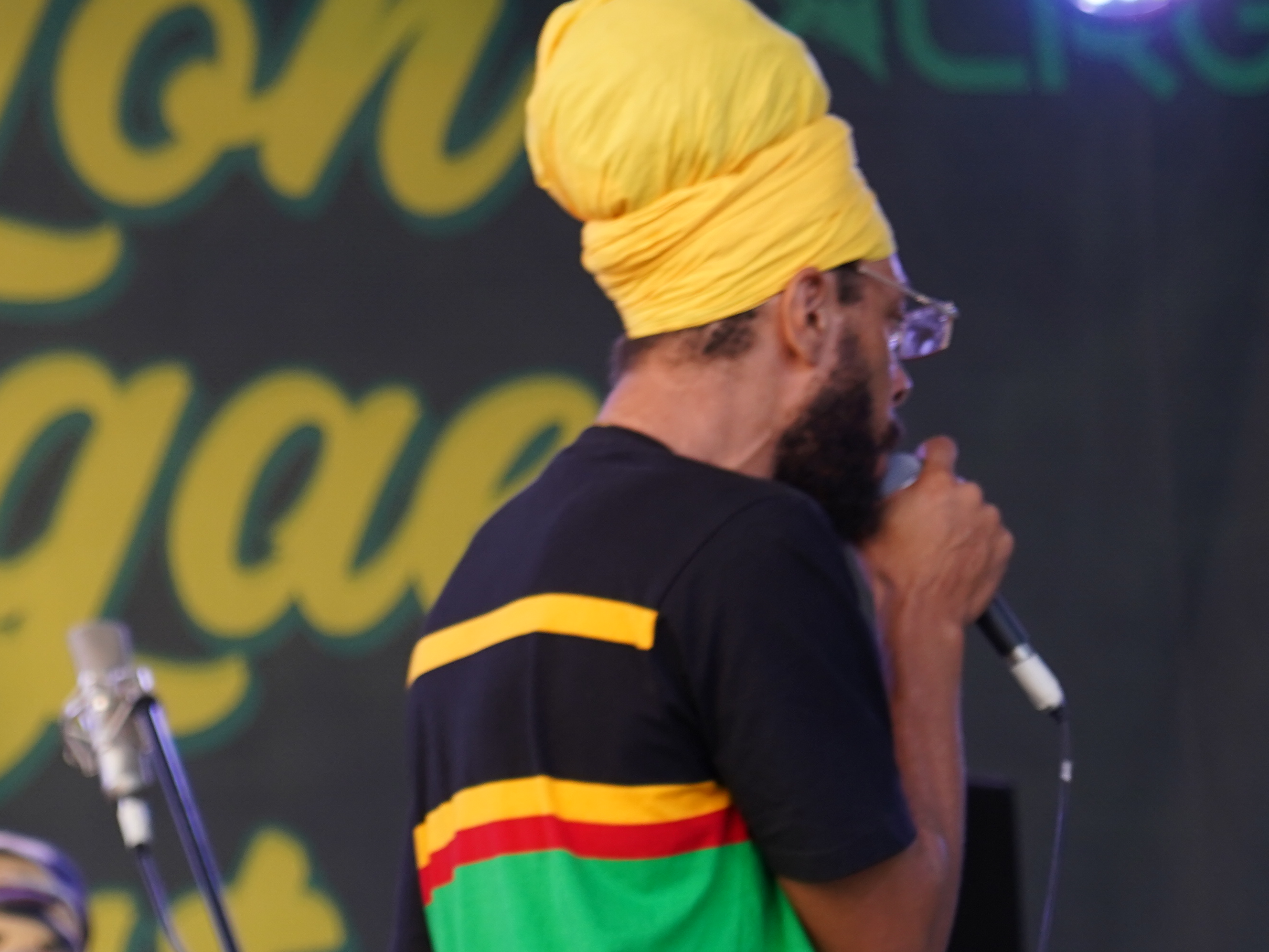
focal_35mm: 228
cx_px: 156
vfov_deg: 6.5
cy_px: 177
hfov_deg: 8.7
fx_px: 8359
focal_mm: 105
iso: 800
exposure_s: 1/160
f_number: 4
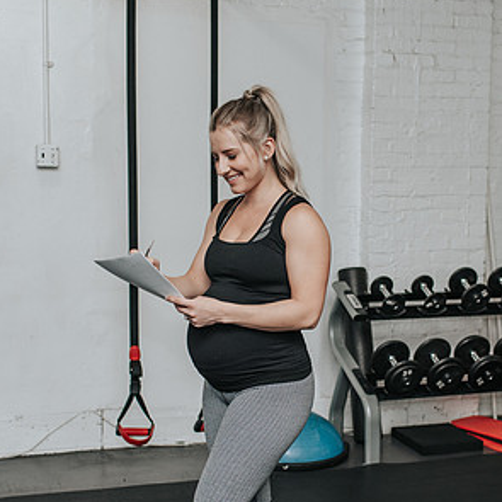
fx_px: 1116
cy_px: 323
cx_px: 290
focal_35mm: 68
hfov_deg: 25.3
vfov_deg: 25.3
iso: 800
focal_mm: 35
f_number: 3.2
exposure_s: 1/200
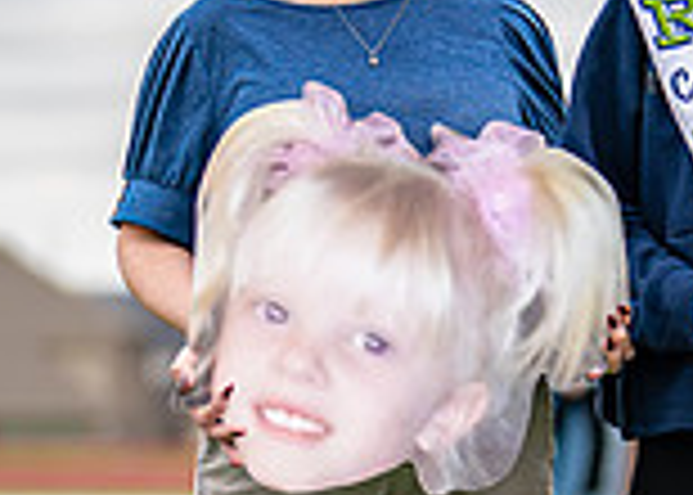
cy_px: 355
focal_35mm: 297
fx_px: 5845
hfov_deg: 6.7
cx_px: 832
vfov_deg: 4.8
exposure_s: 1/3200
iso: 125
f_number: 1.2
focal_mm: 50
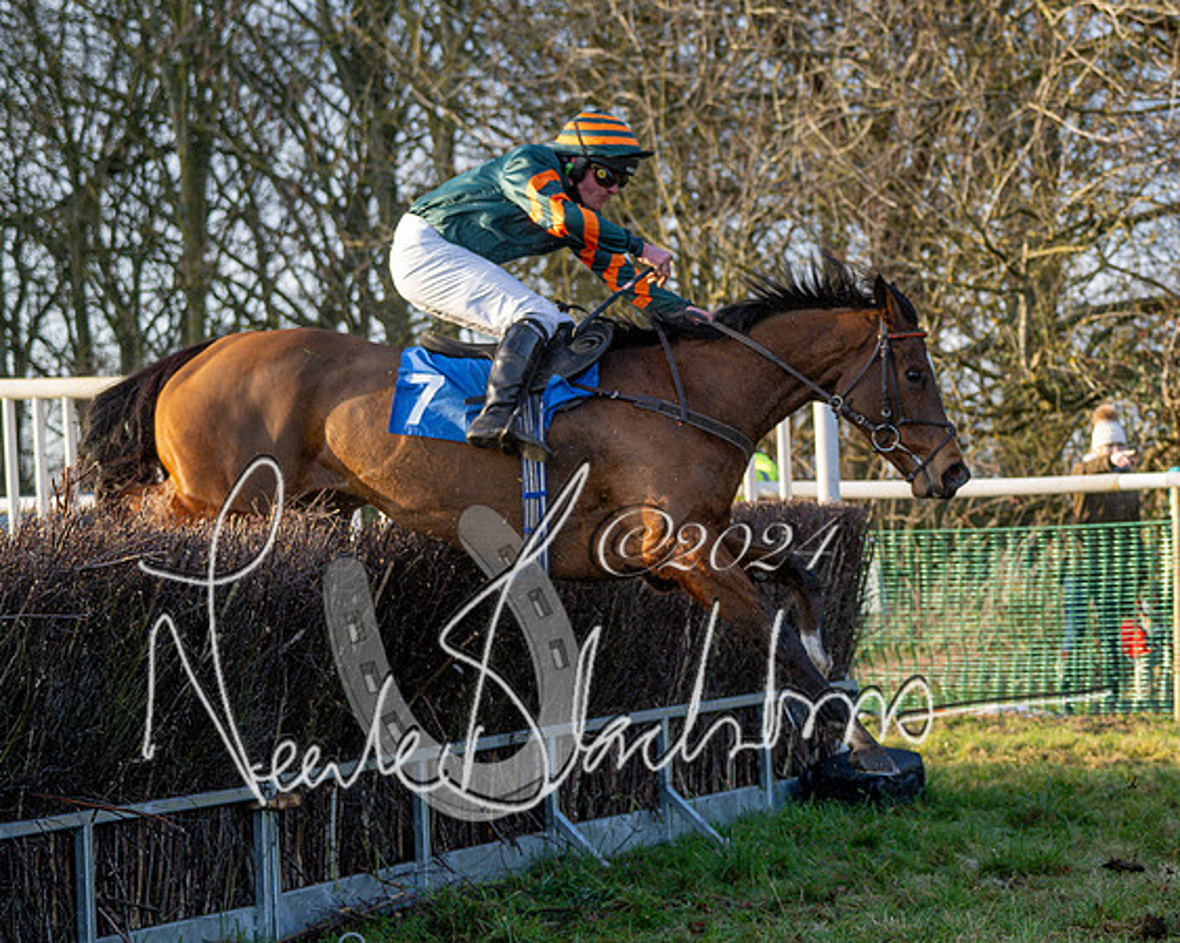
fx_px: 3801
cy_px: 592
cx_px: 1199
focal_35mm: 109
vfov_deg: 14.1
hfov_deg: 17.2
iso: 800
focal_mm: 56
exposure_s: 1/2000
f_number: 2.8
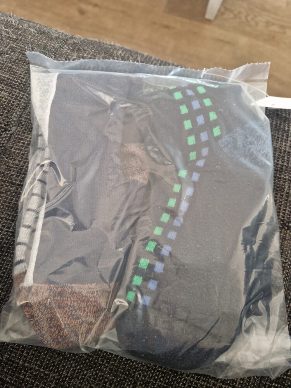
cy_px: 194
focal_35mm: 23
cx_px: 146
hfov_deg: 58.9
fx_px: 258
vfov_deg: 73.9
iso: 500
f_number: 1.8
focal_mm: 5.4
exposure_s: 1/50
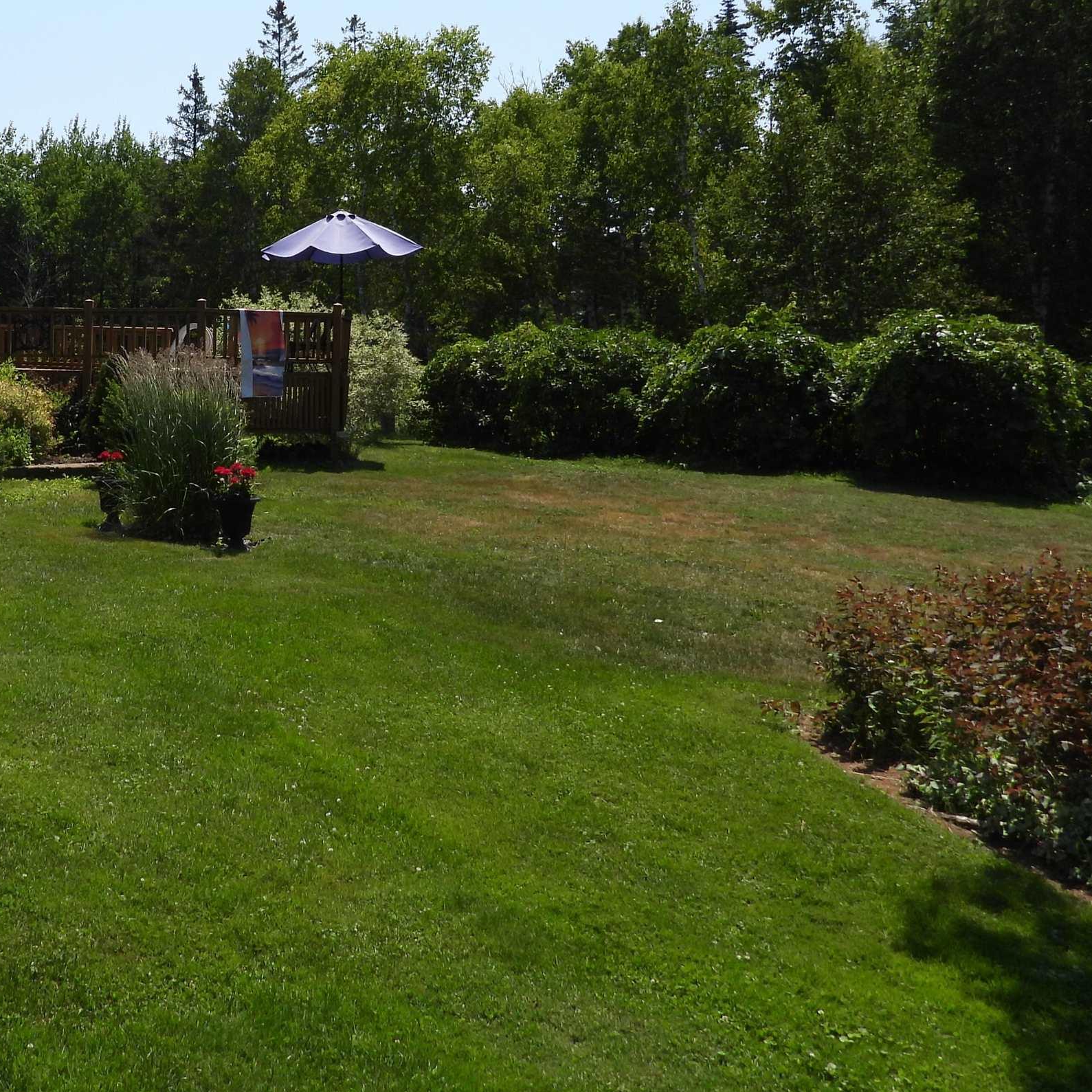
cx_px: 190
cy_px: 362
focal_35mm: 41
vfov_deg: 40.4
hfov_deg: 39.0
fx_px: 1463
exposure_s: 1/2000
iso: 100
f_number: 2.8
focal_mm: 4.3
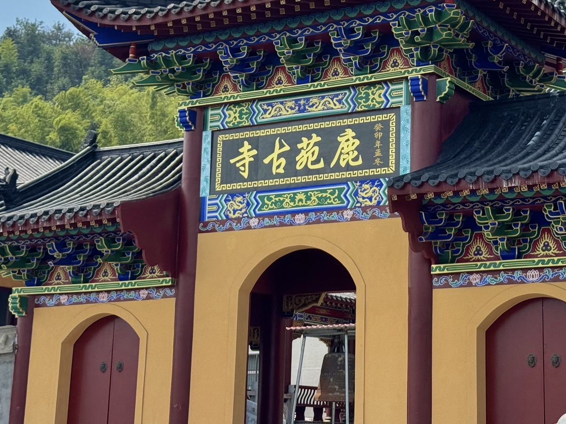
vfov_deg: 18.6
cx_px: 320
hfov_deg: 24.7
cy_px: 123
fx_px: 1292
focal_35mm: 79
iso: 64
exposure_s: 1/4049
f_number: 1.78
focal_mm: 6.76
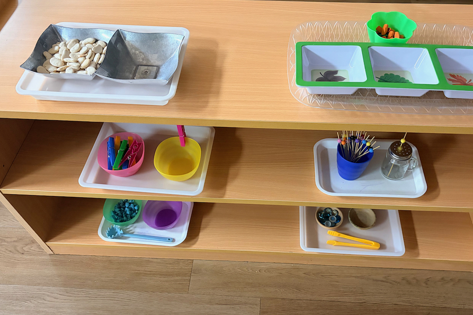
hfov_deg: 60.2
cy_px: 167
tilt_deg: -52.0
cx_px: 260
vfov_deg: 42.3
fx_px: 407
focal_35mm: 31
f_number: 1.6
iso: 500
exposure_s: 1/40
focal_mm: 5.96
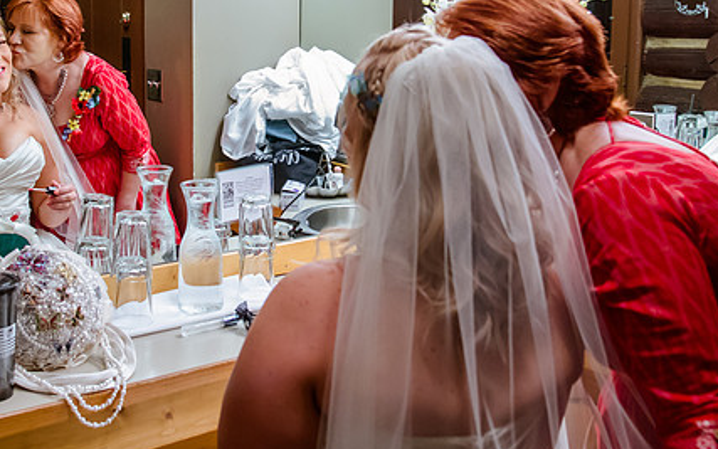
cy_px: 107
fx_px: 900
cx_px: 277
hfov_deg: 43.2
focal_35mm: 46
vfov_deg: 27.6
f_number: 4
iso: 2500
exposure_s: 1/80
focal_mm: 24
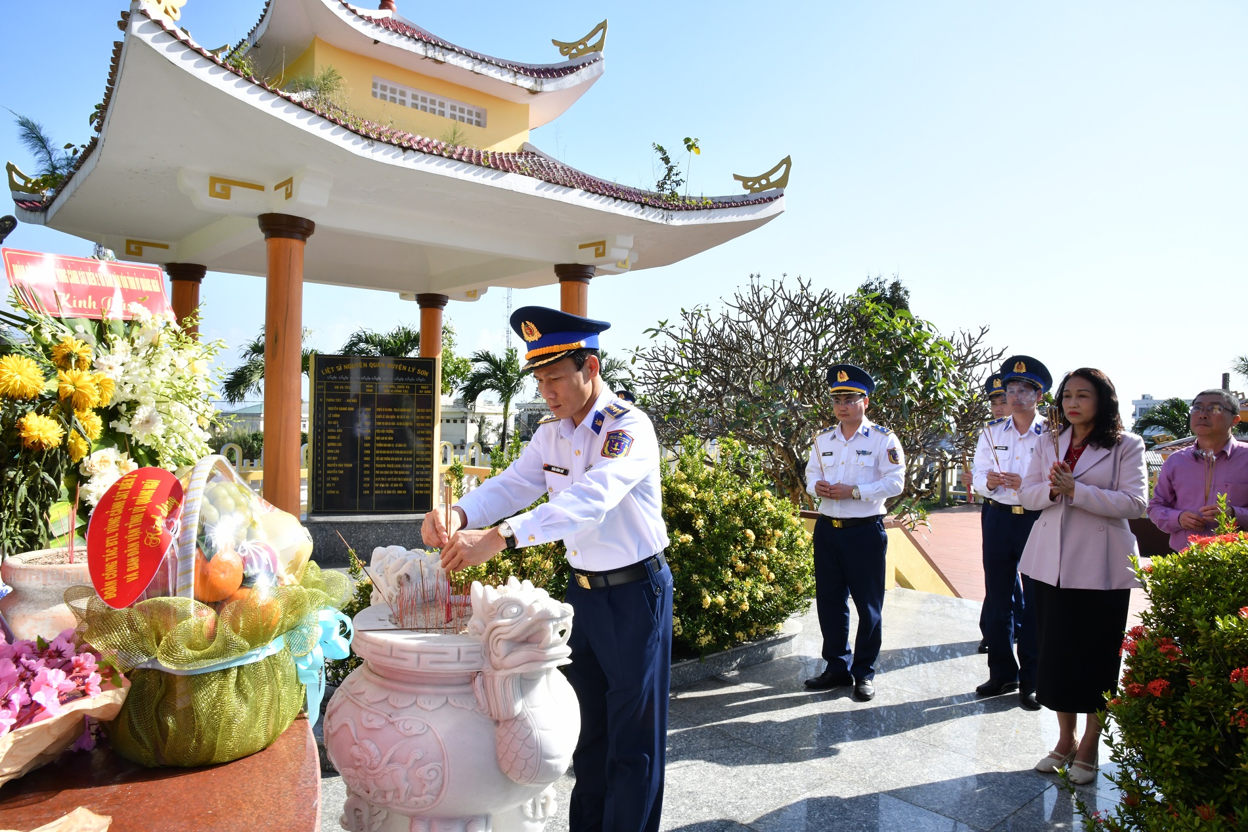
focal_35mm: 24
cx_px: 624
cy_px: 416
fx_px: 832
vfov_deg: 53.1
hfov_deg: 73.8
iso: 800
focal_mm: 24
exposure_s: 1/160
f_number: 20
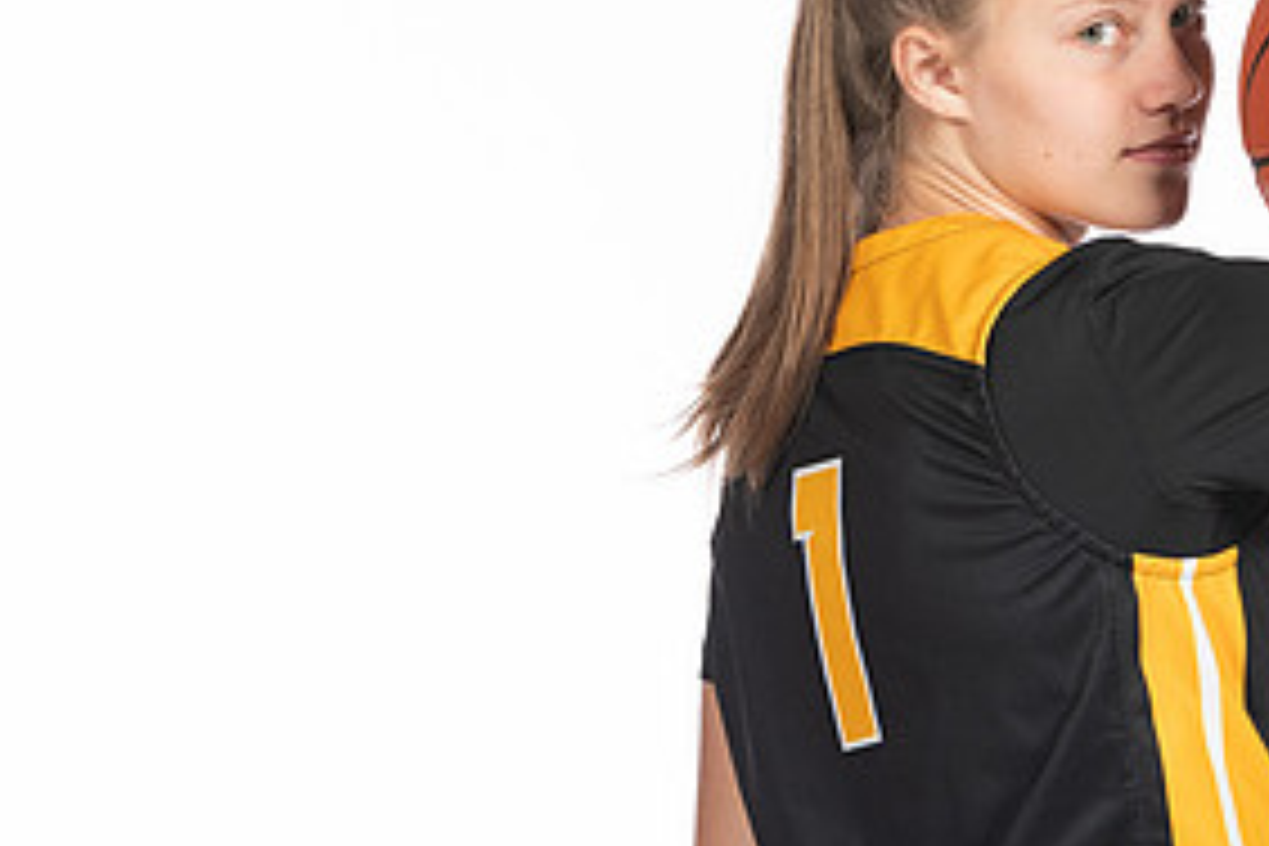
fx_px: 14134
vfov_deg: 3.4
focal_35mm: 401
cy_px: 106
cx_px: 1134
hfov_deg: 5.1
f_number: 5.6
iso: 100
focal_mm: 130
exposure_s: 1/100
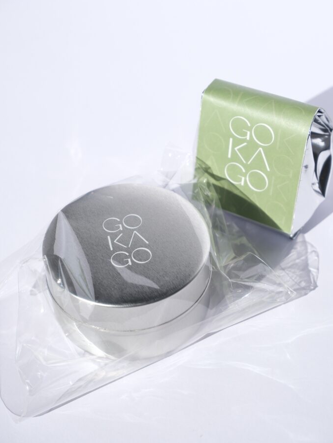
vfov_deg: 27.4
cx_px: 168
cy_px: 226
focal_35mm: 71
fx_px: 910
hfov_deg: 20.7
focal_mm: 43.2
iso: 160
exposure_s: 1/800
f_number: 5.6
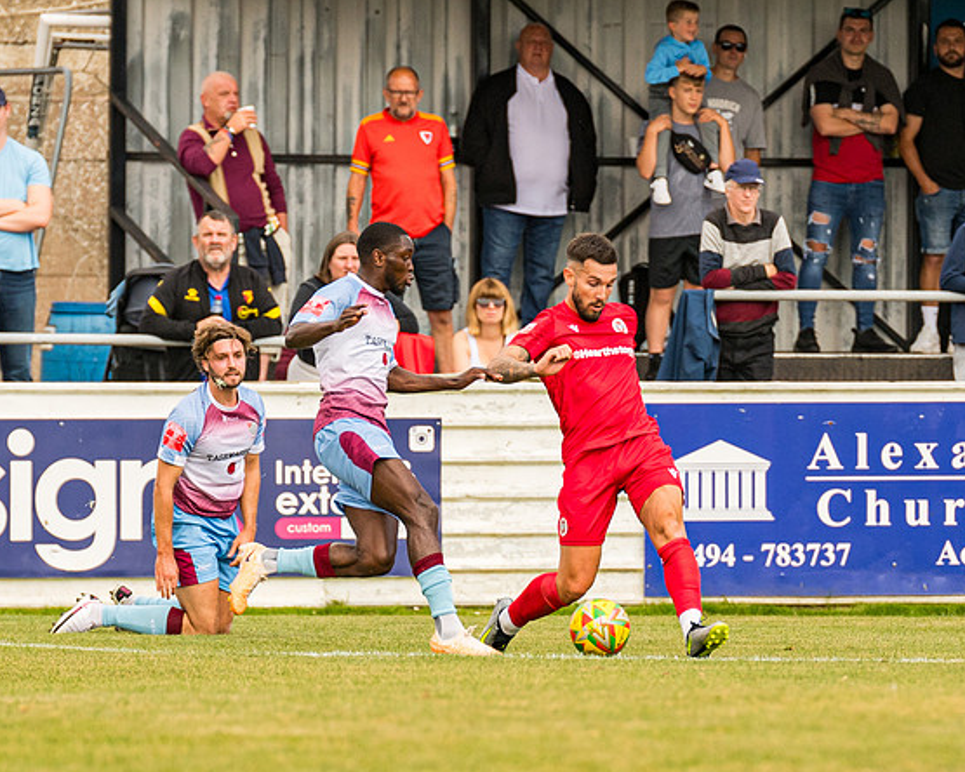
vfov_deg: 2.2
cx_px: 483
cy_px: 454
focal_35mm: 709
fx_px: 20249
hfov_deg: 2.7
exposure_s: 1/3200
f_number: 4
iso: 640
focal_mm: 300
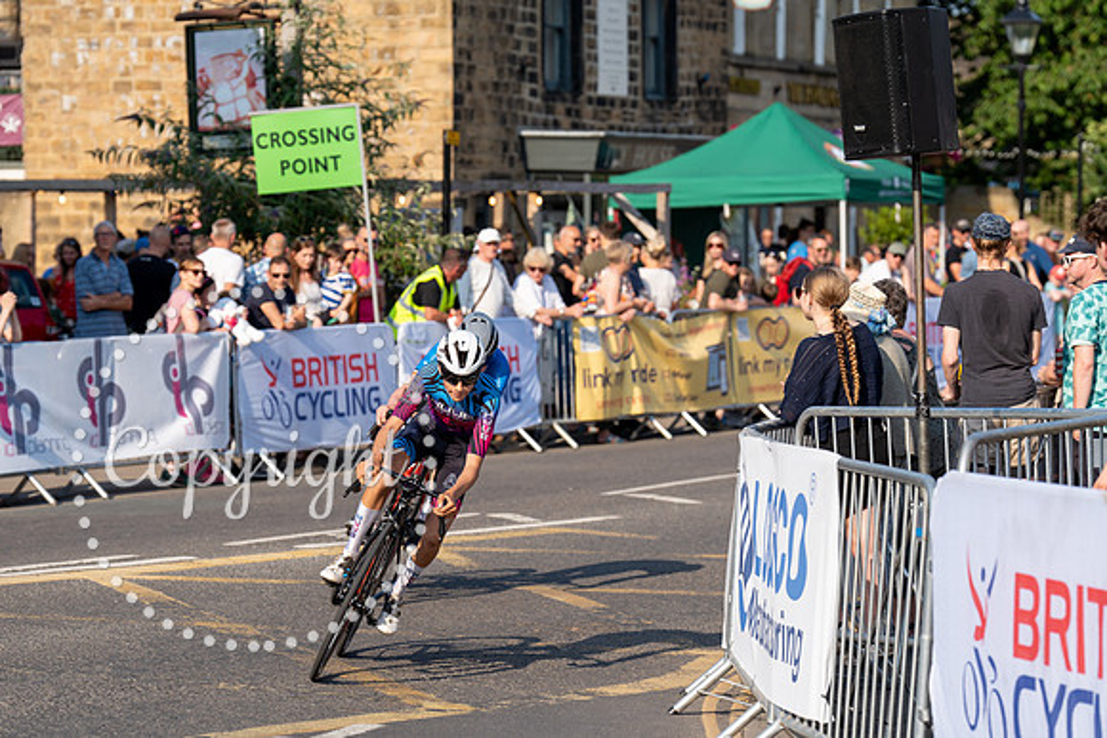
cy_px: 369
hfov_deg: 15.7
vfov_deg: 10.5
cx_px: 554
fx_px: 4025
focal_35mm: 131
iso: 160
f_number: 4
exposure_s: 1/1000
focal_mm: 126
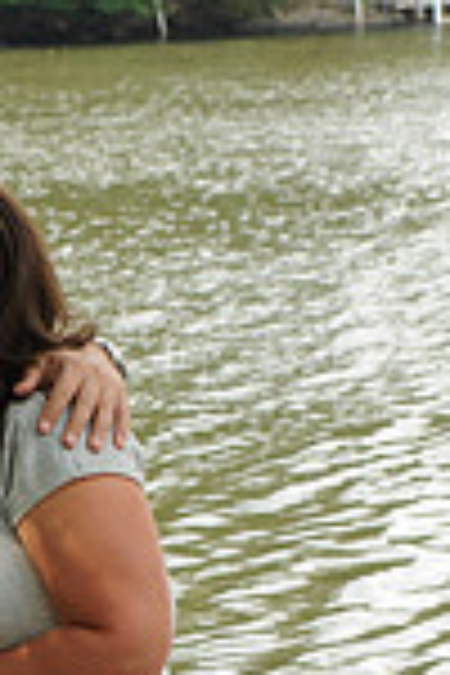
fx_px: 3993
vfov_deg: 9.6
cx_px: -104
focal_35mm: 213
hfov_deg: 6.4
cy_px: 675
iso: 500
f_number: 7.1
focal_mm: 55
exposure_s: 1/250
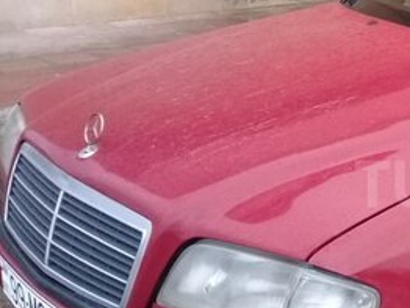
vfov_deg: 18.9
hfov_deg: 22.6
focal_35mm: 78
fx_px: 925
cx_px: 515
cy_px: 184
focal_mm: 3.3
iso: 160
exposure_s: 1/33
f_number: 2.2
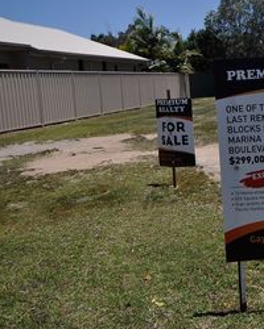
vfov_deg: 35.3
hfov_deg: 27.3
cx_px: 249
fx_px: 518
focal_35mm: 53
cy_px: 134
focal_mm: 20
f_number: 8
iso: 200
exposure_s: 1/250
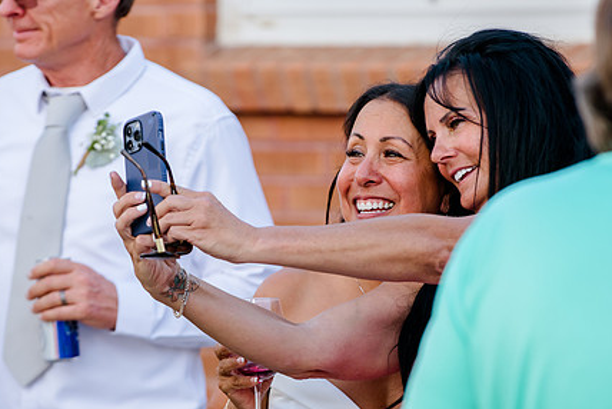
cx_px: 242
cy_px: 242
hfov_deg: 8.0
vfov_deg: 5.3
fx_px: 4389
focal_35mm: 258
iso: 500
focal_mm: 175
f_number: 4
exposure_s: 1/1250
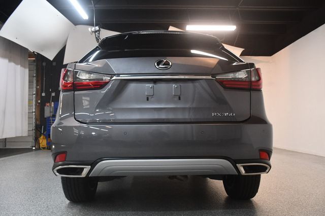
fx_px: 298
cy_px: 108
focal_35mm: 33
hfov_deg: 57.2
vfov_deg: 39.9
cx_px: 162
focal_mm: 22
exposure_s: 1/125
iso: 1800
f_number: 3.5
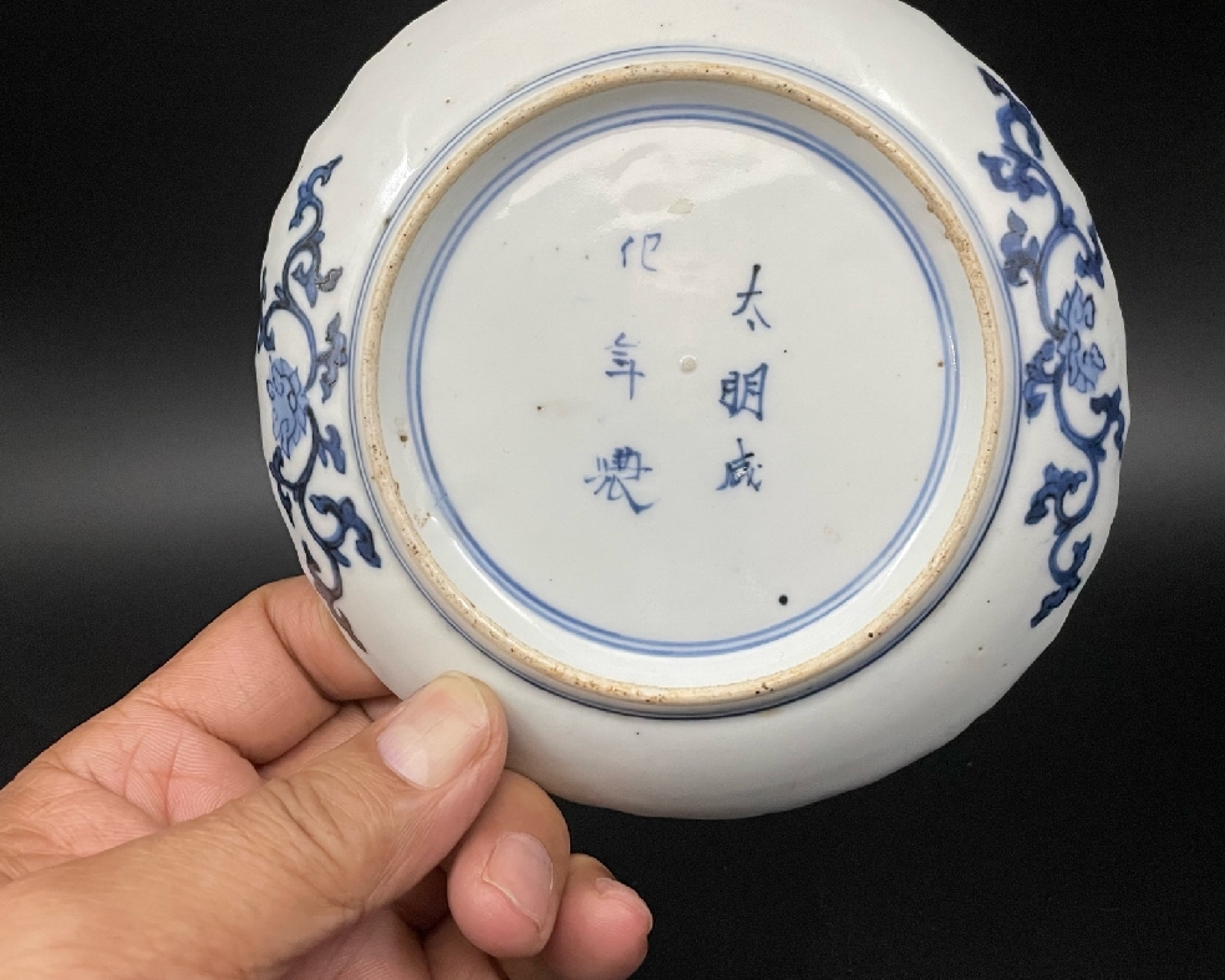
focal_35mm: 33
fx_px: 1196
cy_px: 396
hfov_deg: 54.2
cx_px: 634
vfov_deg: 44.3
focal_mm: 4.2
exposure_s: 1/54
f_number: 1.6
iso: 500
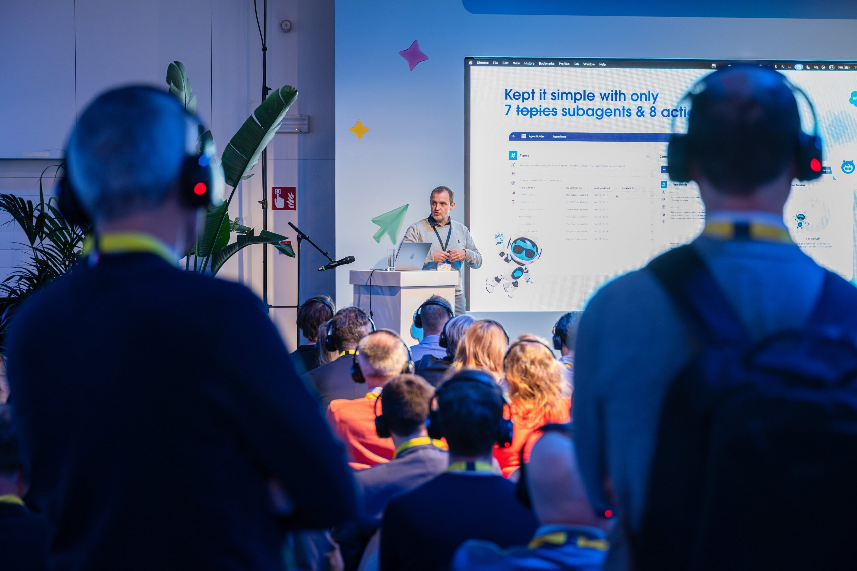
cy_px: 309
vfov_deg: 21.1
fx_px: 1533
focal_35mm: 64
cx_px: 402
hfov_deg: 31.2
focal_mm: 58
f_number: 2.8
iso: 2200
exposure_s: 1/250
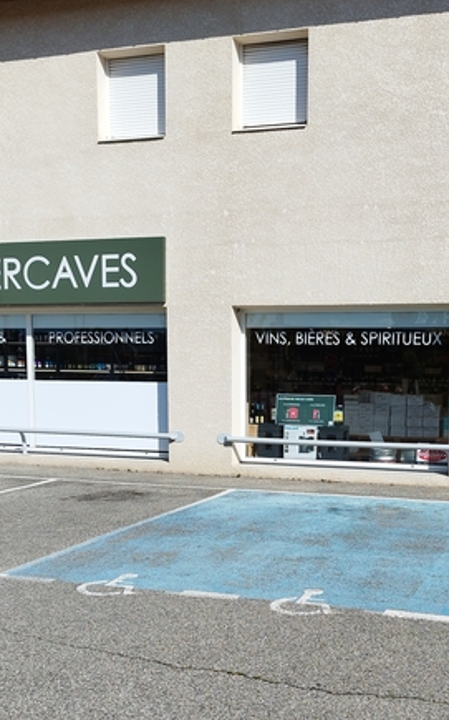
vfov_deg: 44.4
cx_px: 313
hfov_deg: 28.9
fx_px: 862
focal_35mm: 44
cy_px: 496
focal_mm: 5.95
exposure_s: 1/1173
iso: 50
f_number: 1.89
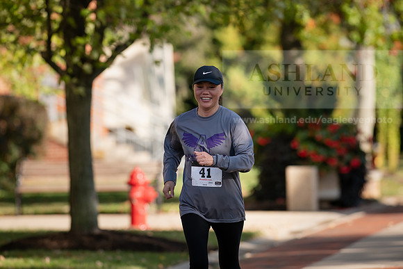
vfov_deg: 4.6
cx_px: 202
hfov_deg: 6.9
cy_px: 134
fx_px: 3359
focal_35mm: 300
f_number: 4.5
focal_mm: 300
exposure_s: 1/800
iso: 200
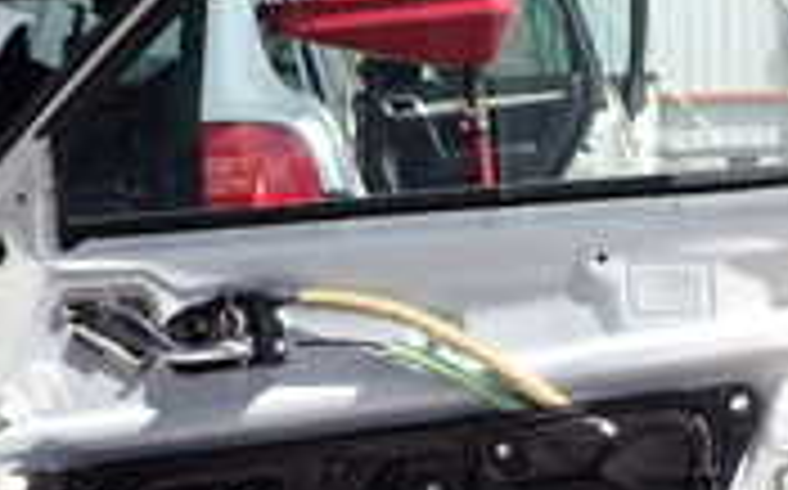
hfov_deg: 19.1
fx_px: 2339
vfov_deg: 12.0
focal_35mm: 109
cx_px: 410
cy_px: 306
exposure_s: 1/500
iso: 100
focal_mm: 5.4
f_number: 3.2
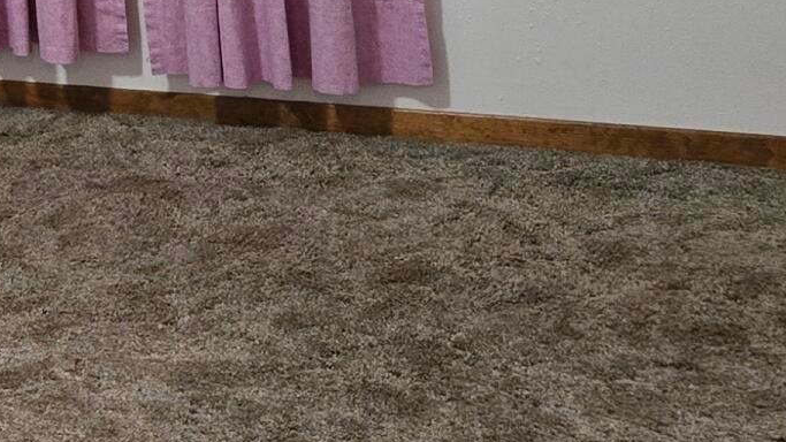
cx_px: -130
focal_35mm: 110
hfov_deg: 18.5
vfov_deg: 10.5
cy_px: -304
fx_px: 2292
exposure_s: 1/60
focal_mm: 5.4
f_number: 1.8
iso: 800
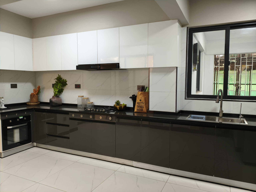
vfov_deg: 53.1
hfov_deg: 67.3
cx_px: 128
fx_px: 192
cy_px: 96
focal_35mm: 26
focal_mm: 4.94
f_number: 1.5
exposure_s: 1/50
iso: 500
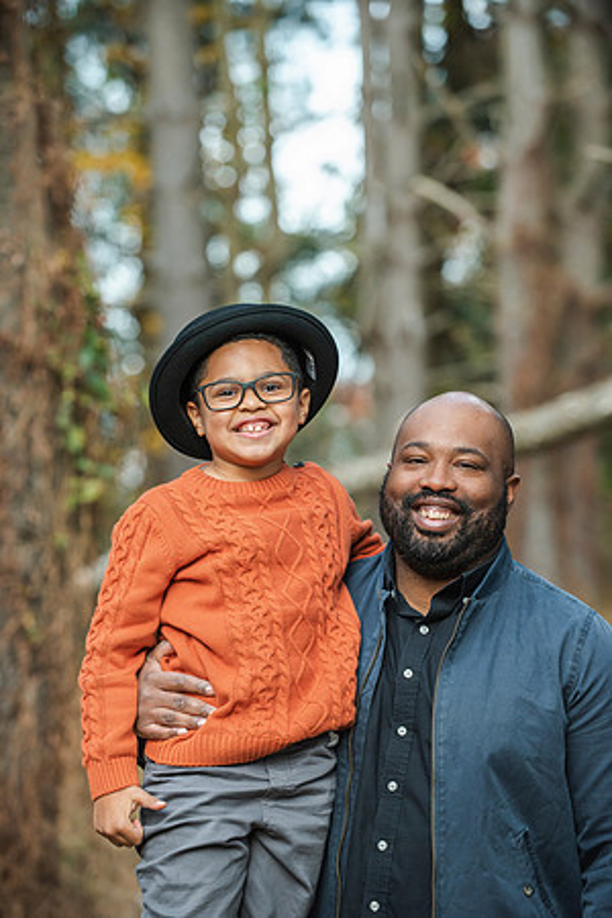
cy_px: 459
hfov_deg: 10.5
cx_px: 306
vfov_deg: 15.8
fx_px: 3315
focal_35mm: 130
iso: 2000
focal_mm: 130
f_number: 4
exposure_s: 1/640
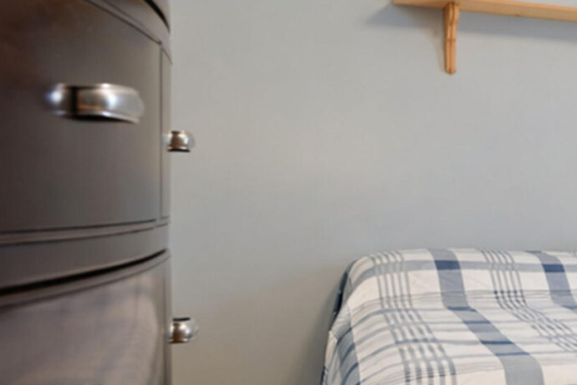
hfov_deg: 23.2
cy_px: 200
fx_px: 946
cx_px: 966
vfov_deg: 23.0
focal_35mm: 59
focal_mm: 16
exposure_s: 1/8
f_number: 4
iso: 64
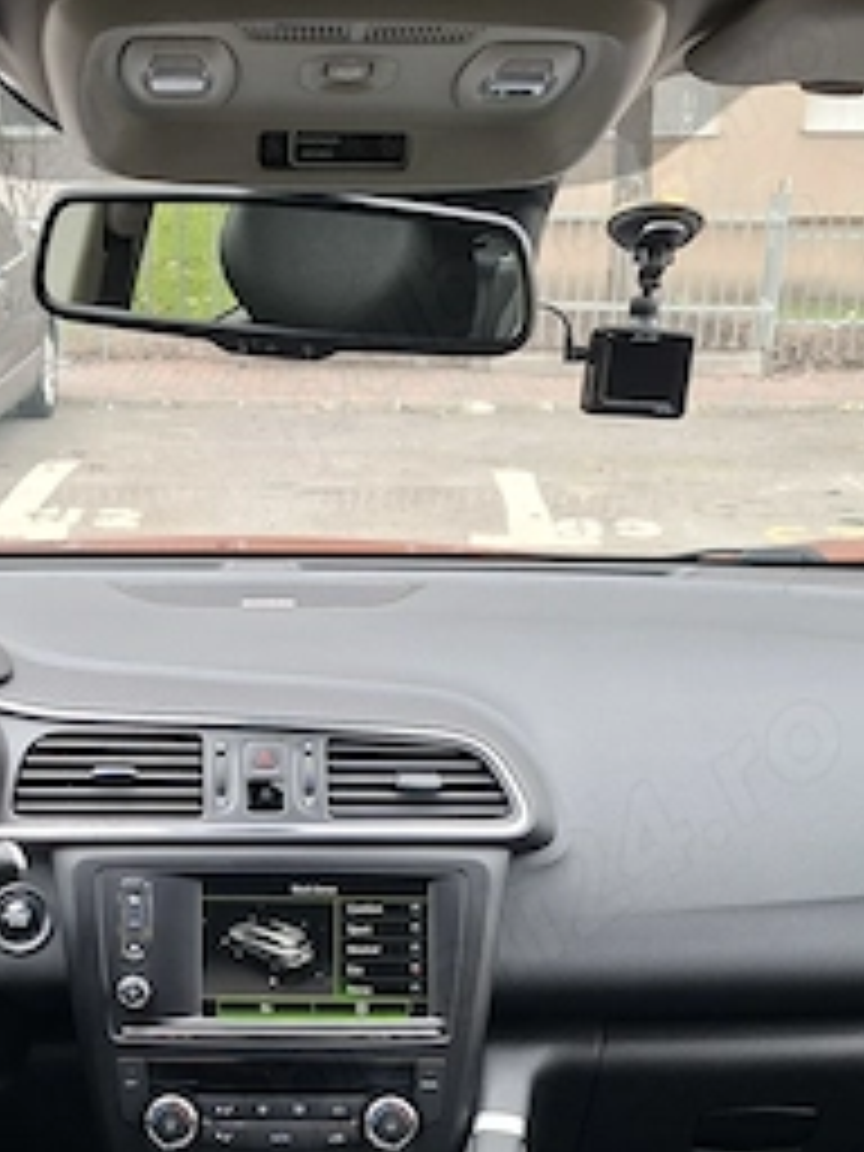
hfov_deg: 26.7
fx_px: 1797
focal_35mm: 54
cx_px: 234
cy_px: 963
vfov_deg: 34.2
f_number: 1.8
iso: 64
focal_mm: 5.54
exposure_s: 1/100
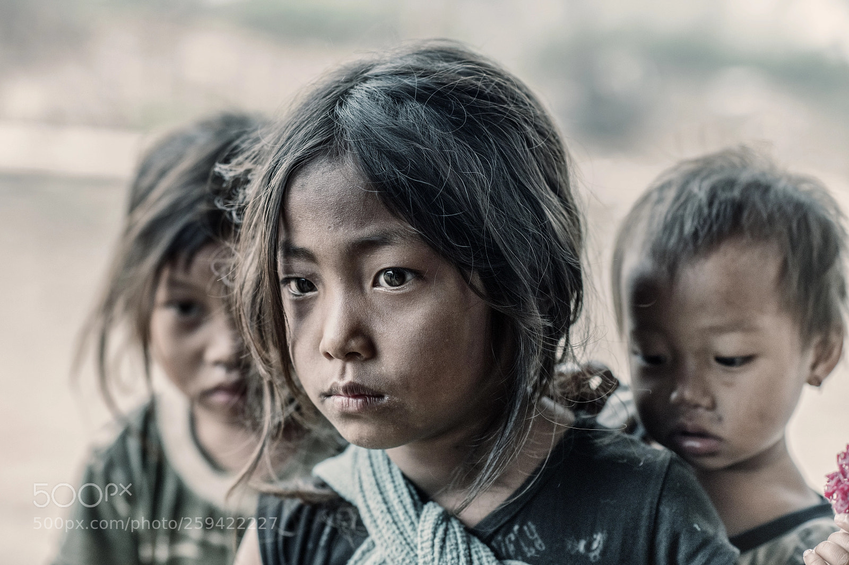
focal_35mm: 85
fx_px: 2004
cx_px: 424
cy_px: 282
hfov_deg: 23.9
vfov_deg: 16.1
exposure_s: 1/3200
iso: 1600
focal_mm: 85
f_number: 2.8
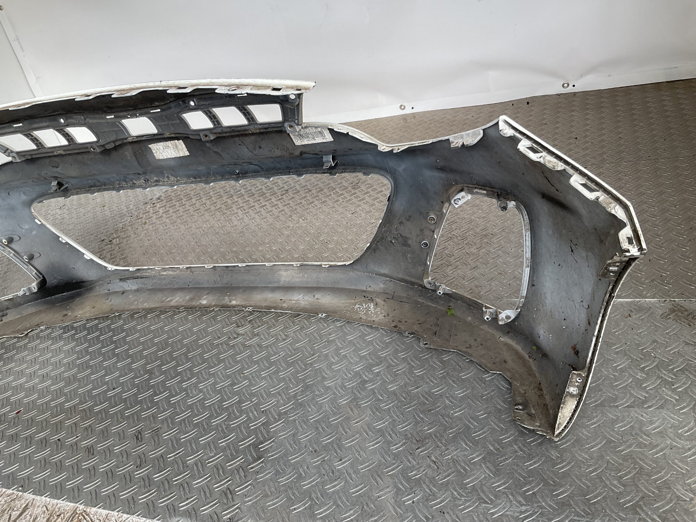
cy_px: 261
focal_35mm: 29
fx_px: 583
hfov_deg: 61.7
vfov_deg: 48.2
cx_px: 348
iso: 16
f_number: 1.8
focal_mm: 3
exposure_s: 1/142
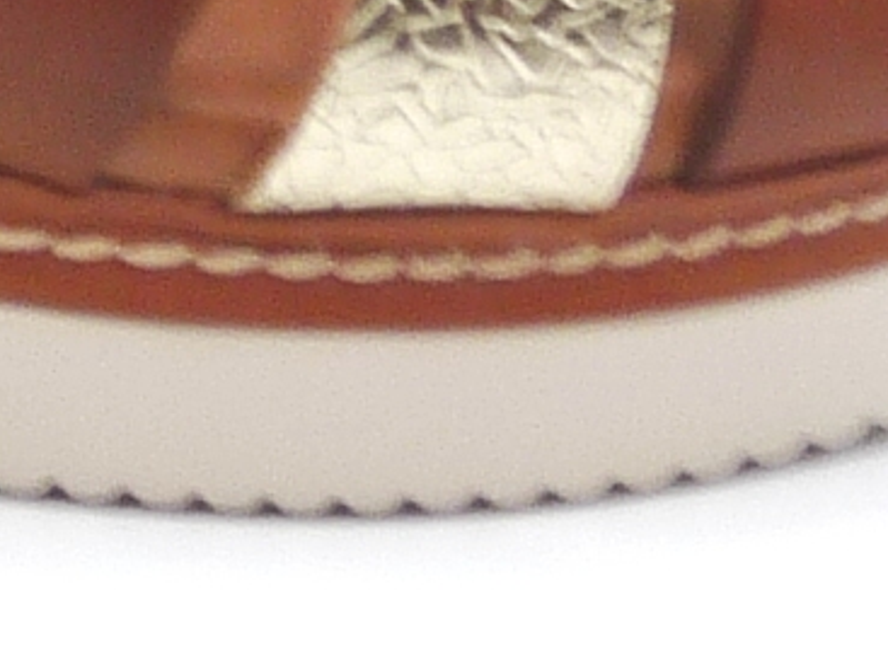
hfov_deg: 8.9
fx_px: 5590
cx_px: -428
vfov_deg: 6.7
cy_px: -435
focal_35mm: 218
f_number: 4
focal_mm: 4.9
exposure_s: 1/250
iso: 100
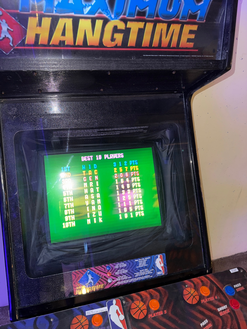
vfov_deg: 71.6
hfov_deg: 56.8
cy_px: 164
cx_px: 124
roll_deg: -0.5
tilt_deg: -27.1
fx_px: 228
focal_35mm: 24
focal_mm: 6.76
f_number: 1.78
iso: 80
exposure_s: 1/5
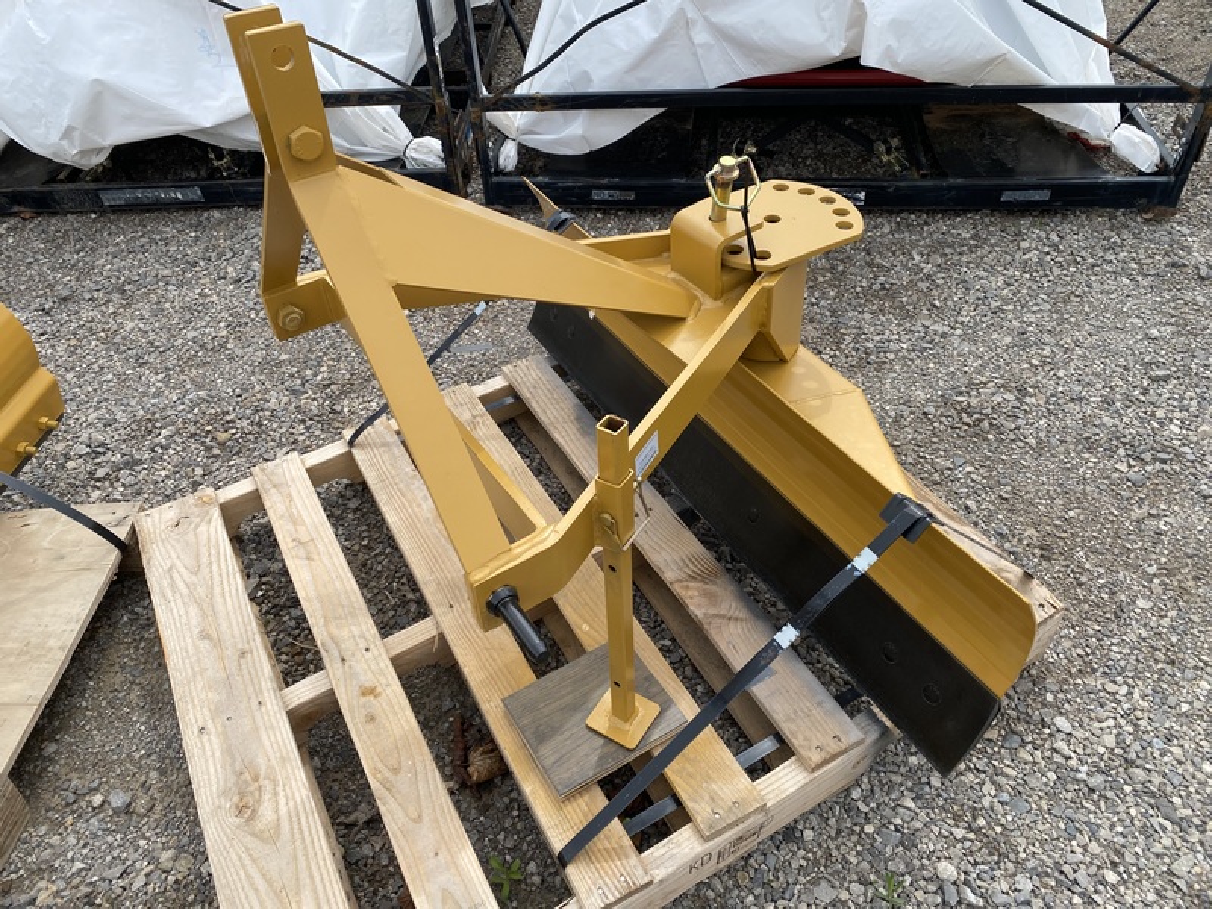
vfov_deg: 53.1
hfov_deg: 67.3
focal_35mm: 26
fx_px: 910
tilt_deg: -45.1
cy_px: 454
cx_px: 606
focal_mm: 4.25
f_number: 1.8
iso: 32
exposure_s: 1/1522
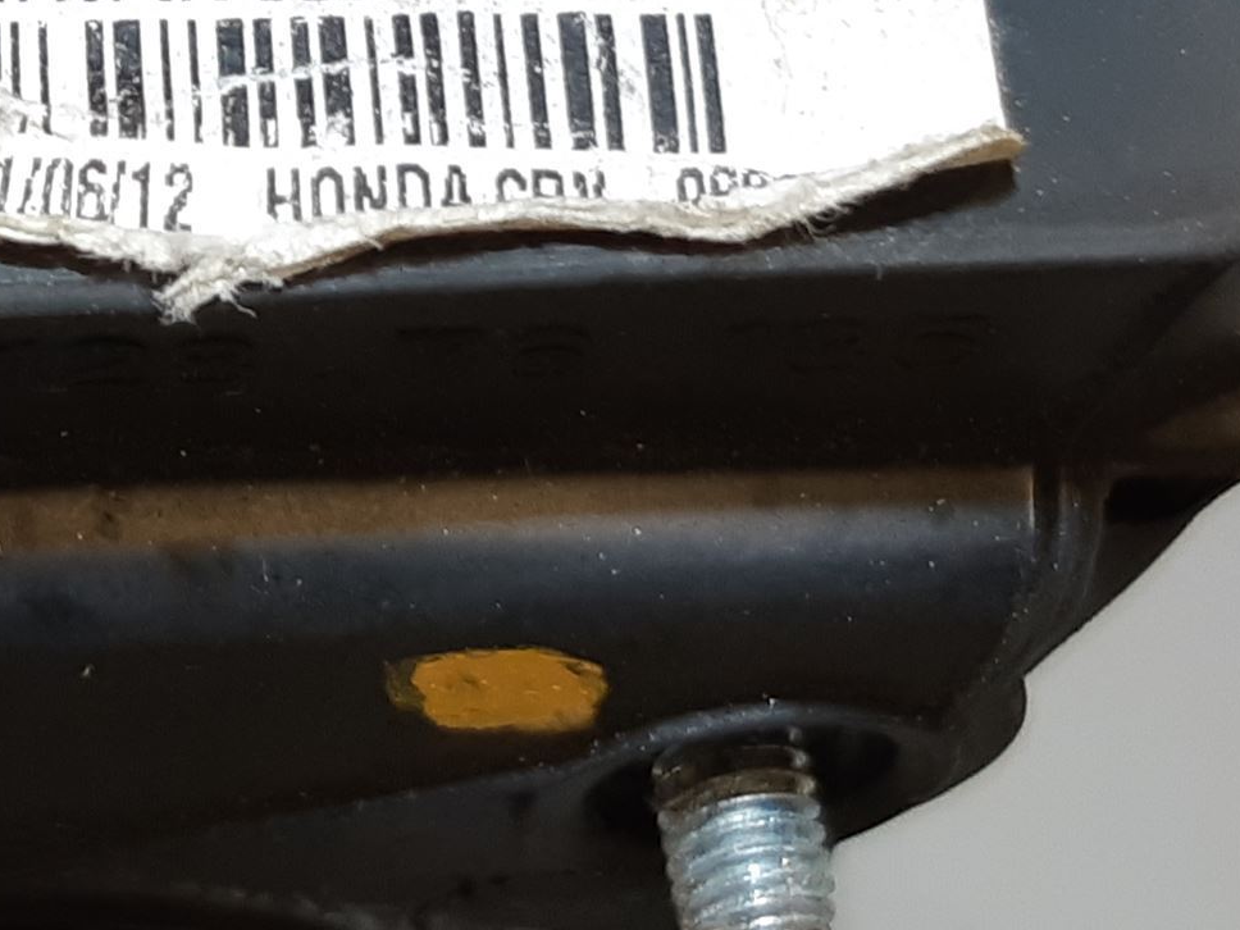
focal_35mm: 55
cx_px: 232
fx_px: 1970
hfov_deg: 33.8
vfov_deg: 26.1
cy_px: 192
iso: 64
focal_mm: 3.93
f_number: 1.7
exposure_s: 1/50
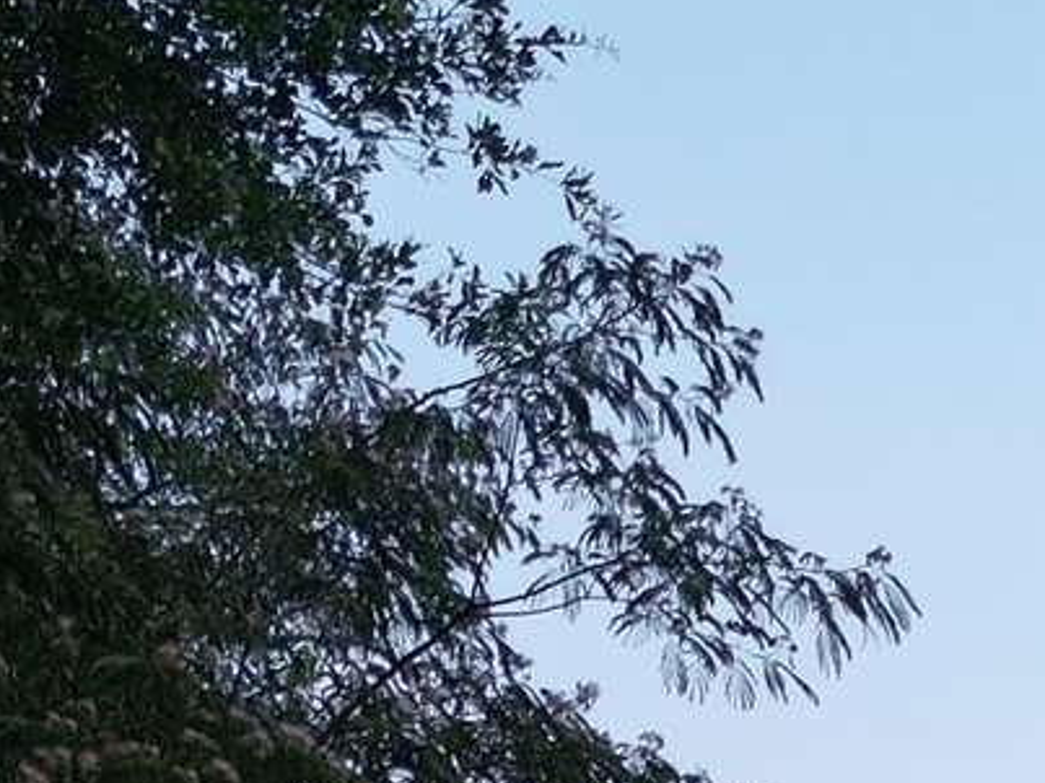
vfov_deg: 10.6
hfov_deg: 14.5
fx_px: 3682
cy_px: 1797
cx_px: 1781
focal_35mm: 122
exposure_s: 1/15
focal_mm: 6.72
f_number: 1.7
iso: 110
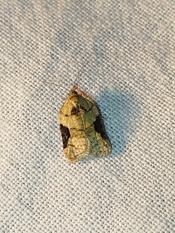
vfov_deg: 15.5
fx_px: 856
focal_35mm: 127
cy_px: 116
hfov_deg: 11.7
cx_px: 88
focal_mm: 5.31
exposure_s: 1/100
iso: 80
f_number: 1.7
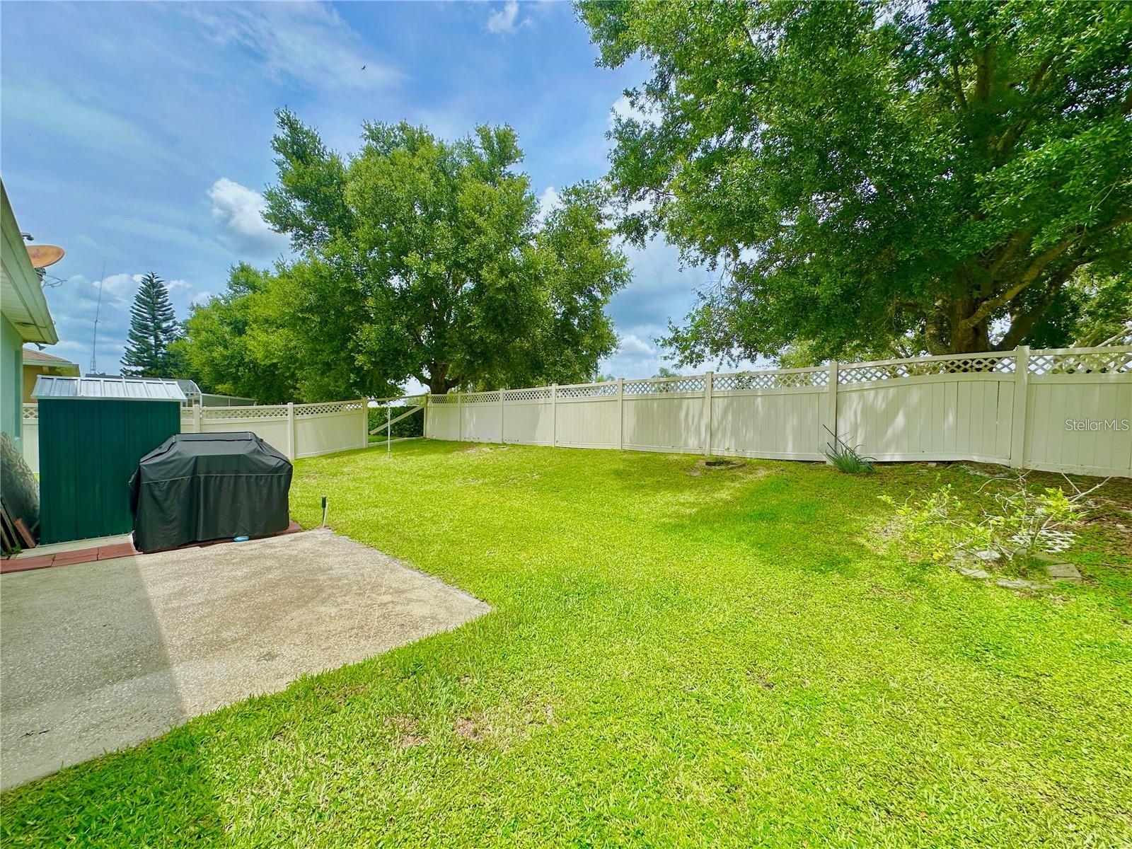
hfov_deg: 102.1
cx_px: 566
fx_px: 458
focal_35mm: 14
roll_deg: -0.5
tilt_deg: -0.7
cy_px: 424
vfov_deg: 85.7
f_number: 2.2
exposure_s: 1/1742
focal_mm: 2.22
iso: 50
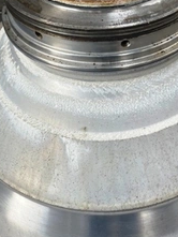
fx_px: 322
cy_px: 45
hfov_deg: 30.6
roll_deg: +2.7
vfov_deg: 38.8
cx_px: 121
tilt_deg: -40.6
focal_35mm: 47
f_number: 1.6
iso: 80
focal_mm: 5.1
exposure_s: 1/121
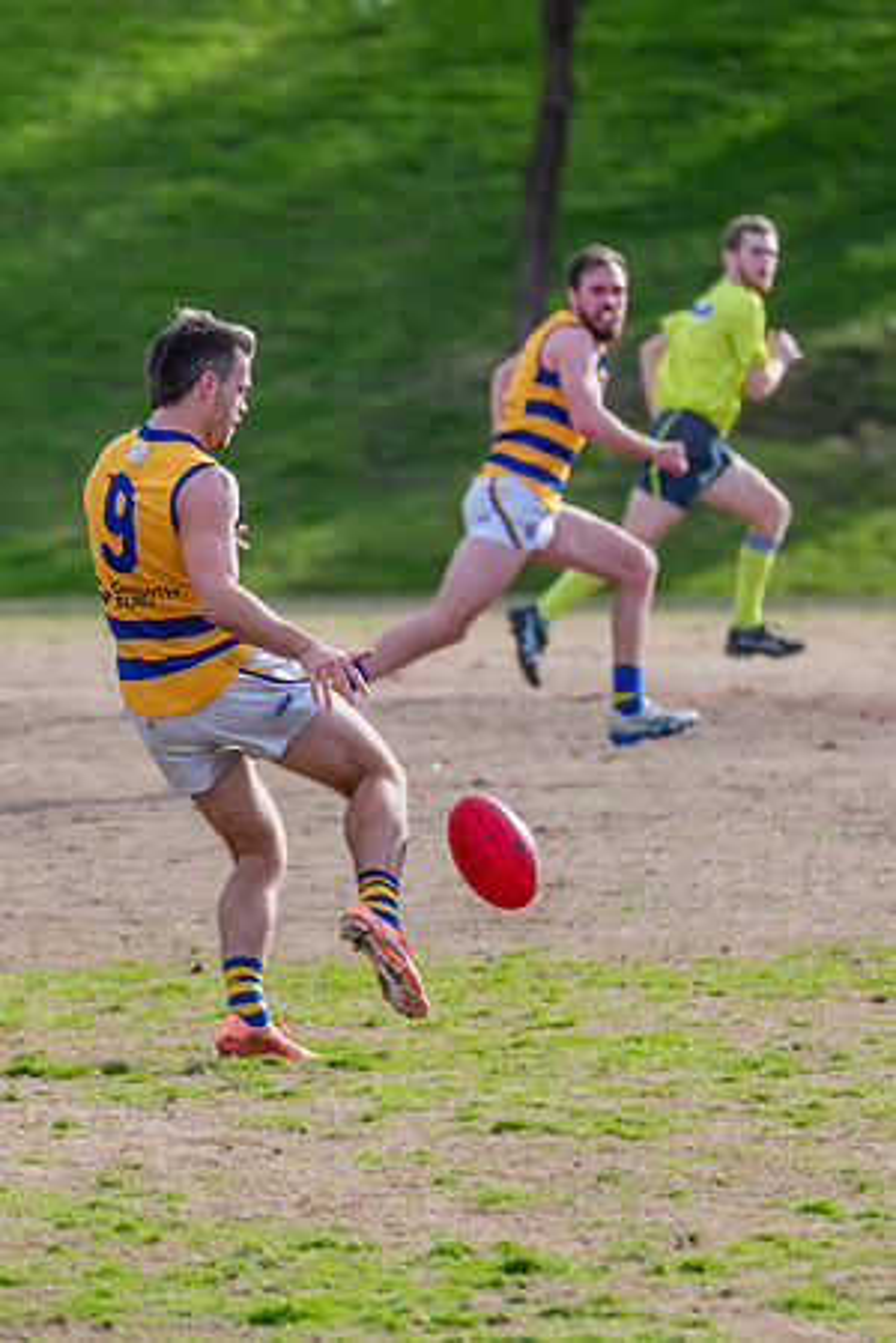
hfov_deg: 2.2
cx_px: 501
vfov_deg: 3.3
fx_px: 23645
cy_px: 680
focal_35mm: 633
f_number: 6.3
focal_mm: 320
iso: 800
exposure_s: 1/1600
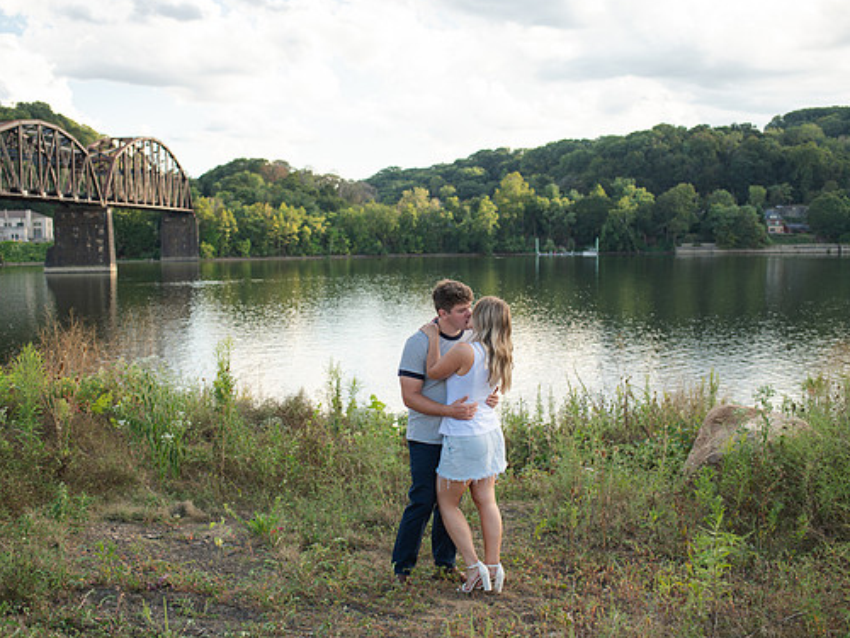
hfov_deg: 47.8
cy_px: 316
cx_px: 405
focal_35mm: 39
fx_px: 958
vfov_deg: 36.8
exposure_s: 1/1250
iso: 200
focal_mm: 35
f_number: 3.2
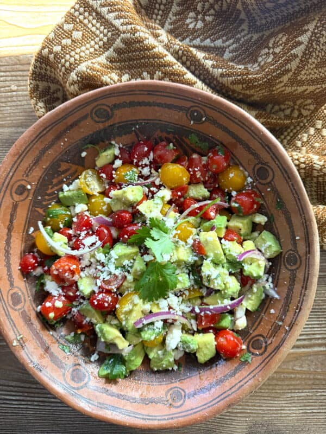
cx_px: 163
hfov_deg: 56.8
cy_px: 217
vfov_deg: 71.6
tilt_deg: -89.3
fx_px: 301
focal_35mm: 24
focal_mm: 6.76
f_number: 1.78
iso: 200
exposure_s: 1/80
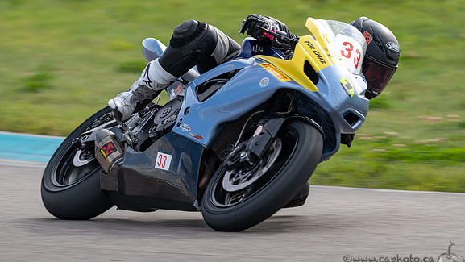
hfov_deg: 3.8
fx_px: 7043
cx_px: 258
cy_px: 136
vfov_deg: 2.1
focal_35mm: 571
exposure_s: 1/200
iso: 160
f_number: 10
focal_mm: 490
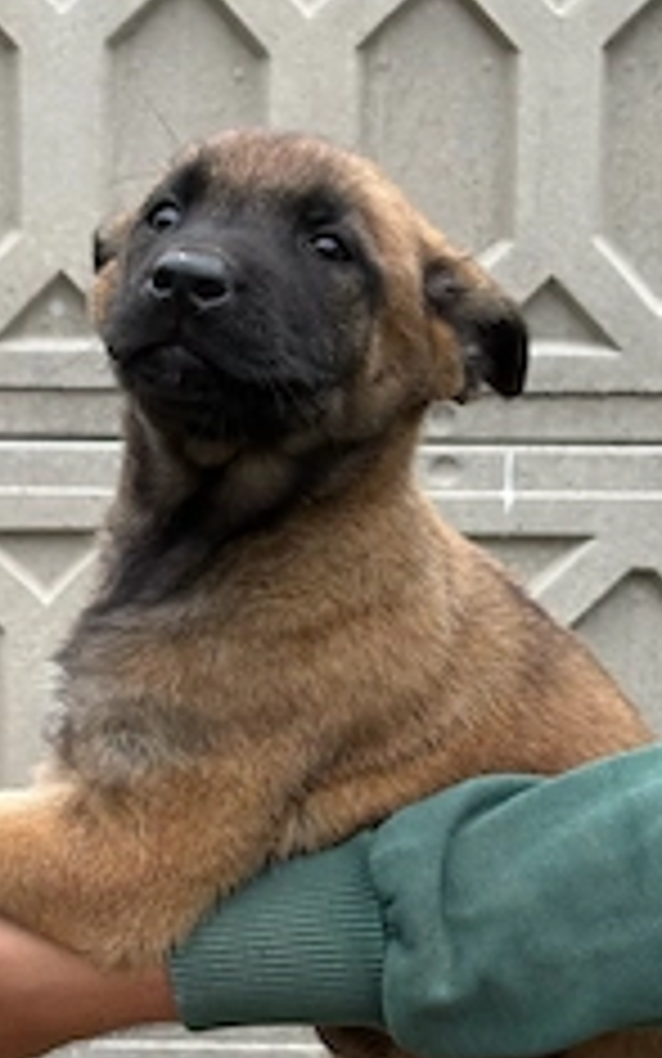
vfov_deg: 22.0
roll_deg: +0.1
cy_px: 698
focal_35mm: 94
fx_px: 2712
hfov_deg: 13.9
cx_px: 266
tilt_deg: -10.5
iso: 32
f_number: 1.6
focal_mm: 5.96
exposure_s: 1/234
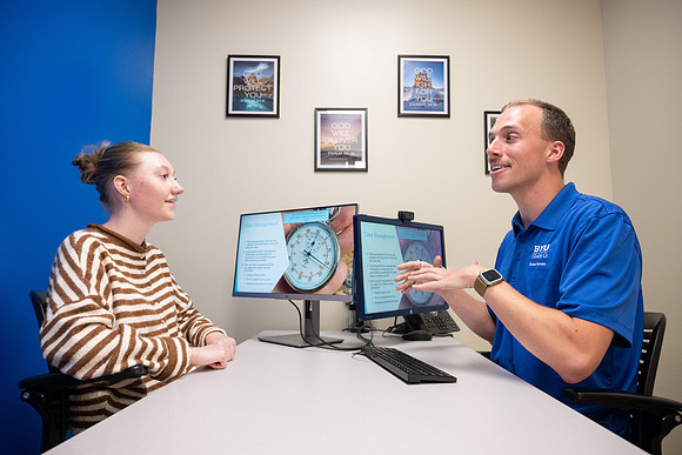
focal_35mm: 25
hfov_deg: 71.5
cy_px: 228
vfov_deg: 51.3
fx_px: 474
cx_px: 341
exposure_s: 1/200
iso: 1600
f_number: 4
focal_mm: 25
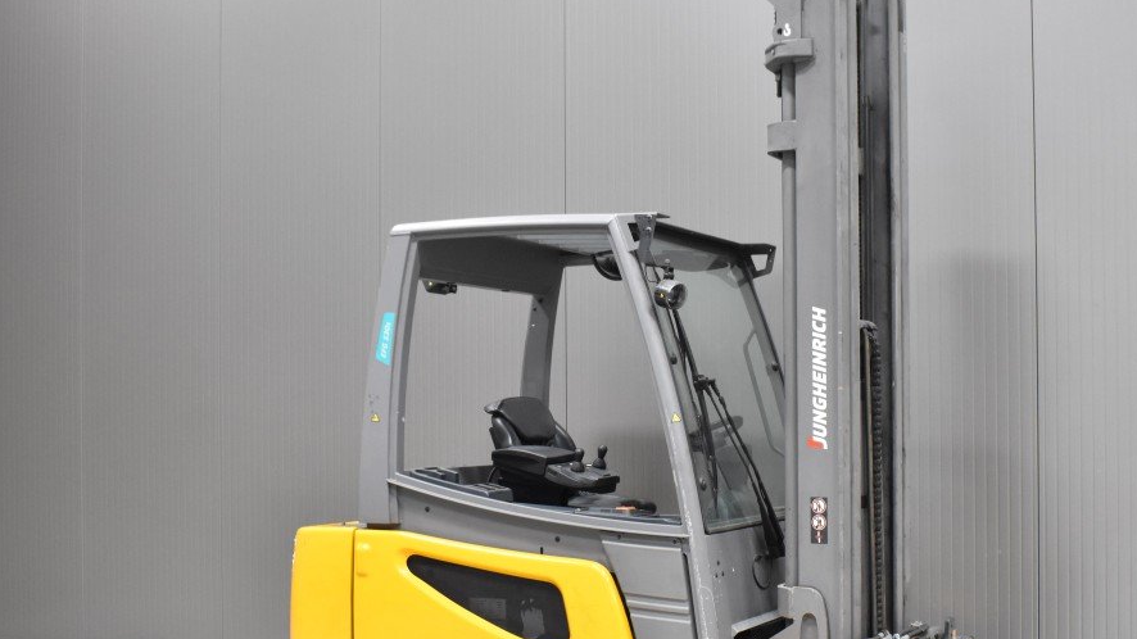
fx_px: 1348
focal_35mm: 45
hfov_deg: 45.4
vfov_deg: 26.5
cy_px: 425
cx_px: 702
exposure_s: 1/40
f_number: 4.5
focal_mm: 21
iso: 1600
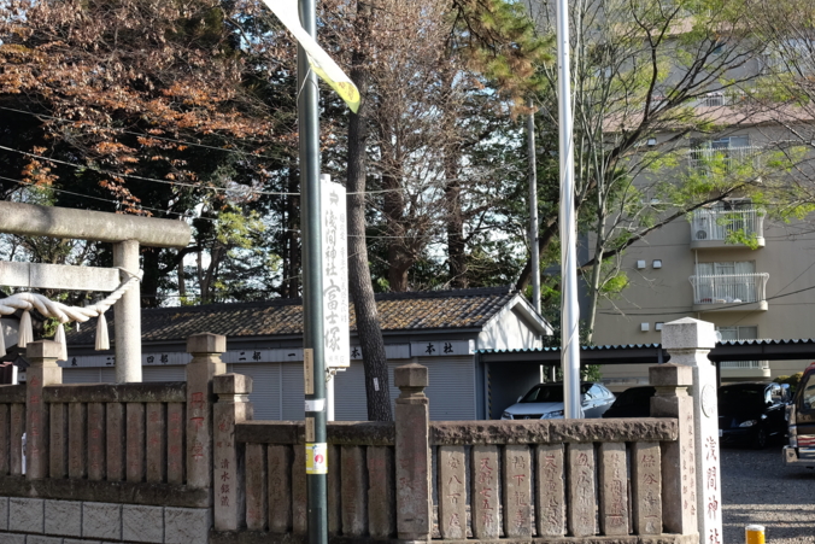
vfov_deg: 25.5
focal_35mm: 53
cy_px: 294
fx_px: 1200
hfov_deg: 37.4
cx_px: 326
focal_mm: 23
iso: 200
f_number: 5.6
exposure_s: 1/170
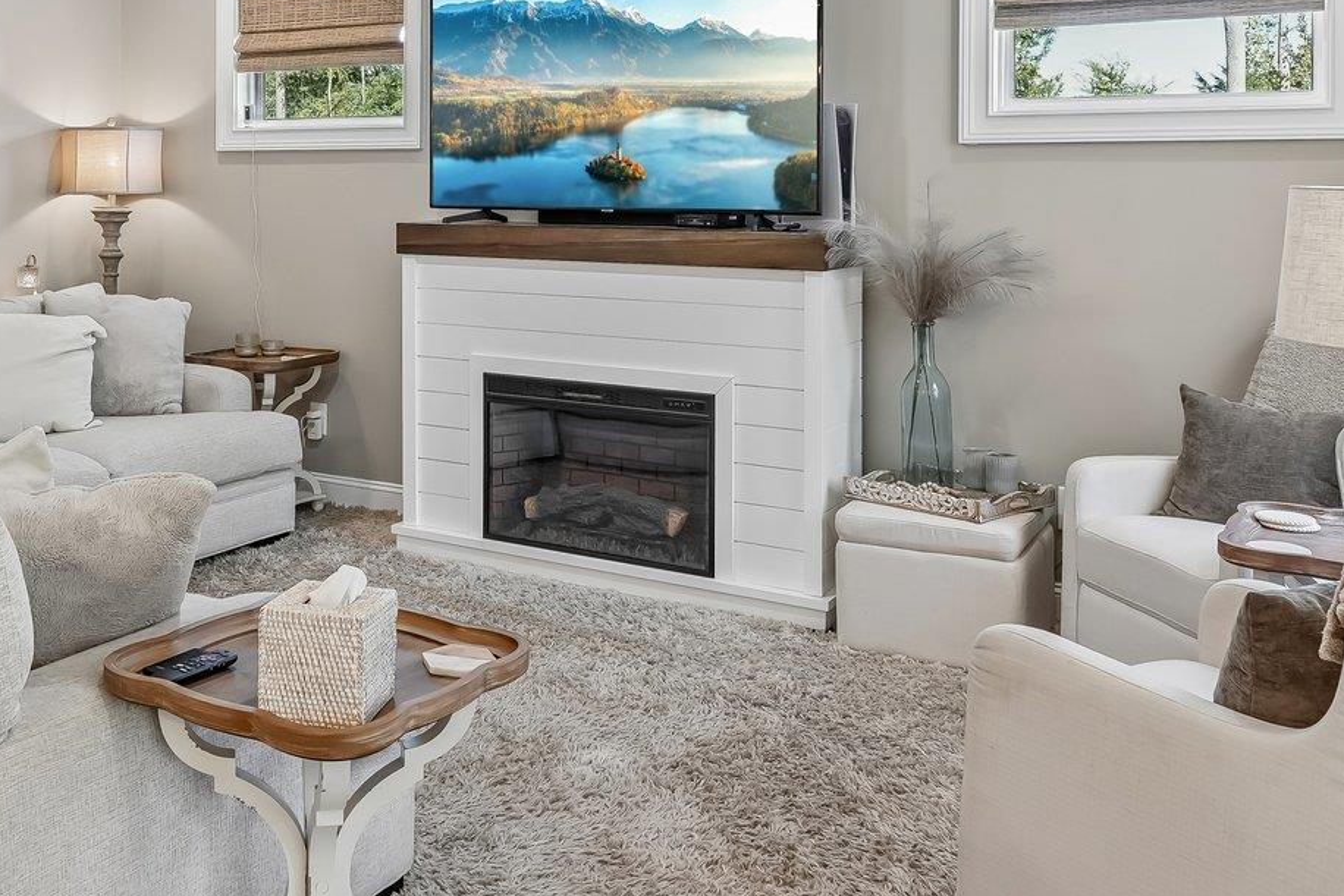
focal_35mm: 38
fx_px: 1419
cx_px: 459
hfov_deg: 49.9
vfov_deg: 33.7
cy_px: 143
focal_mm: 17
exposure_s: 1/10
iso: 400
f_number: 8
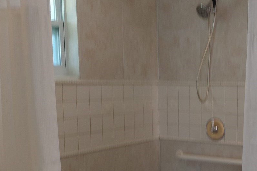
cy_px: 138
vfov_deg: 25.5
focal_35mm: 52
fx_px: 371
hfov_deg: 35.2
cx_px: 247
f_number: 1.8
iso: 64
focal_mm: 4.69
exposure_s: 1/60
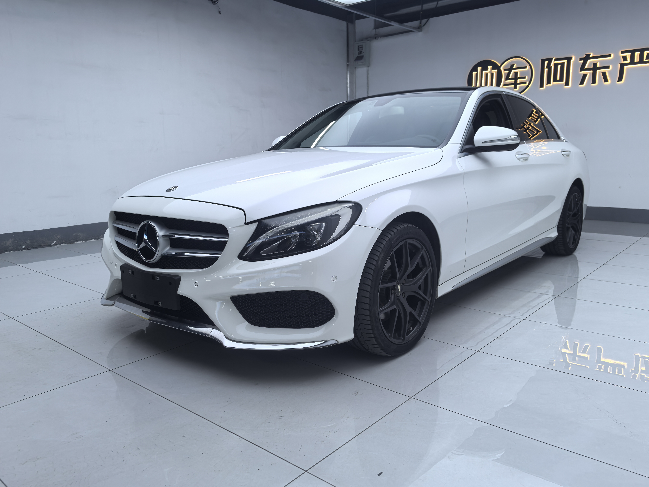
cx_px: 324
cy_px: 244
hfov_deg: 65.3
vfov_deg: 51.4
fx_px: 506
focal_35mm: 27
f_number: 2
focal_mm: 6.35
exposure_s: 1/131
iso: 50
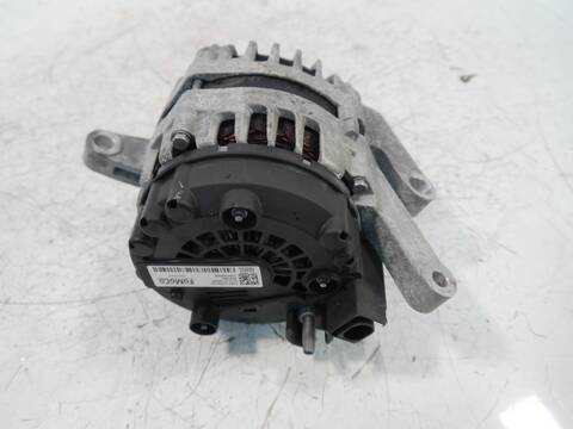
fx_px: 463
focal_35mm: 28
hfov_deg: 63.4
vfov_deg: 49.7
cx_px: 286
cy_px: 214
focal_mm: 14
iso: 640
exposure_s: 1/60
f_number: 3.5
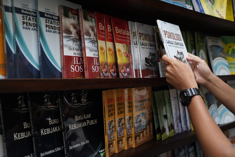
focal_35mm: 36
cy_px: 78
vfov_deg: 36.9
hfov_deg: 53.1
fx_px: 235
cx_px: 118
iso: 640
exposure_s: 1/125
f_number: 3.2
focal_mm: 36
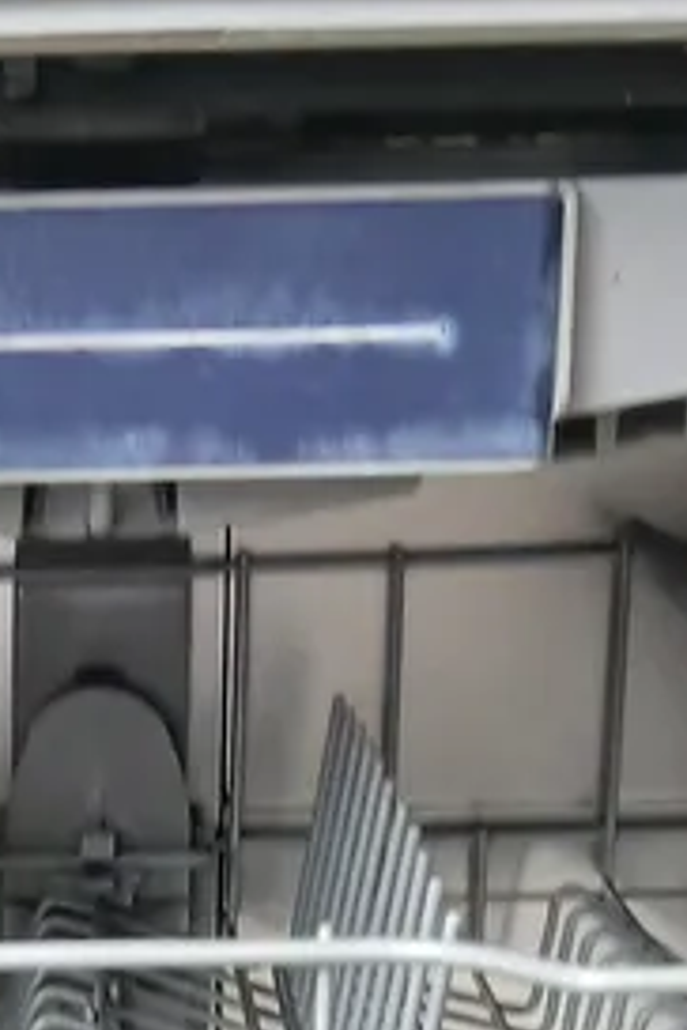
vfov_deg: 14.3
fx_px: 3635
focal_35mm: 127
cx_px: -57
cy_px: 1852
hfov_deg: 10.7
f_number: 1.8
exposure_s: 1/50
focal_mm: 3.98
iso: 80
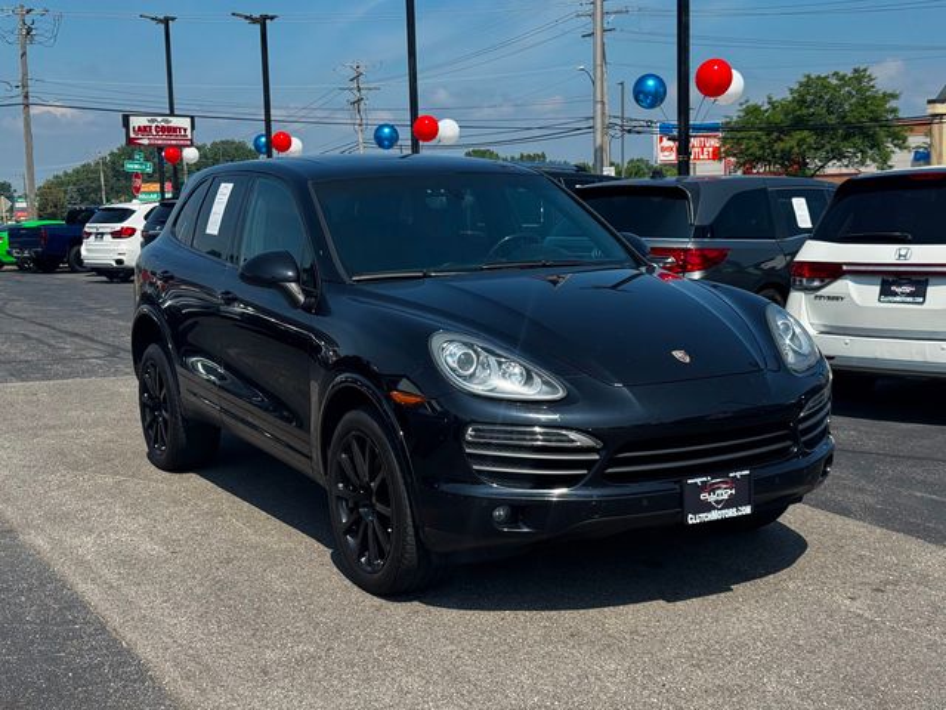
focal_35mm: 48
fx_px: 1312
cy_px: 355
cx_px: 473
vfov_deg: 30.3
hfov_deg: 39.7
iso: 64
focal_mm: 6.76
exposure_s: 1/3425
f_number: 1.78
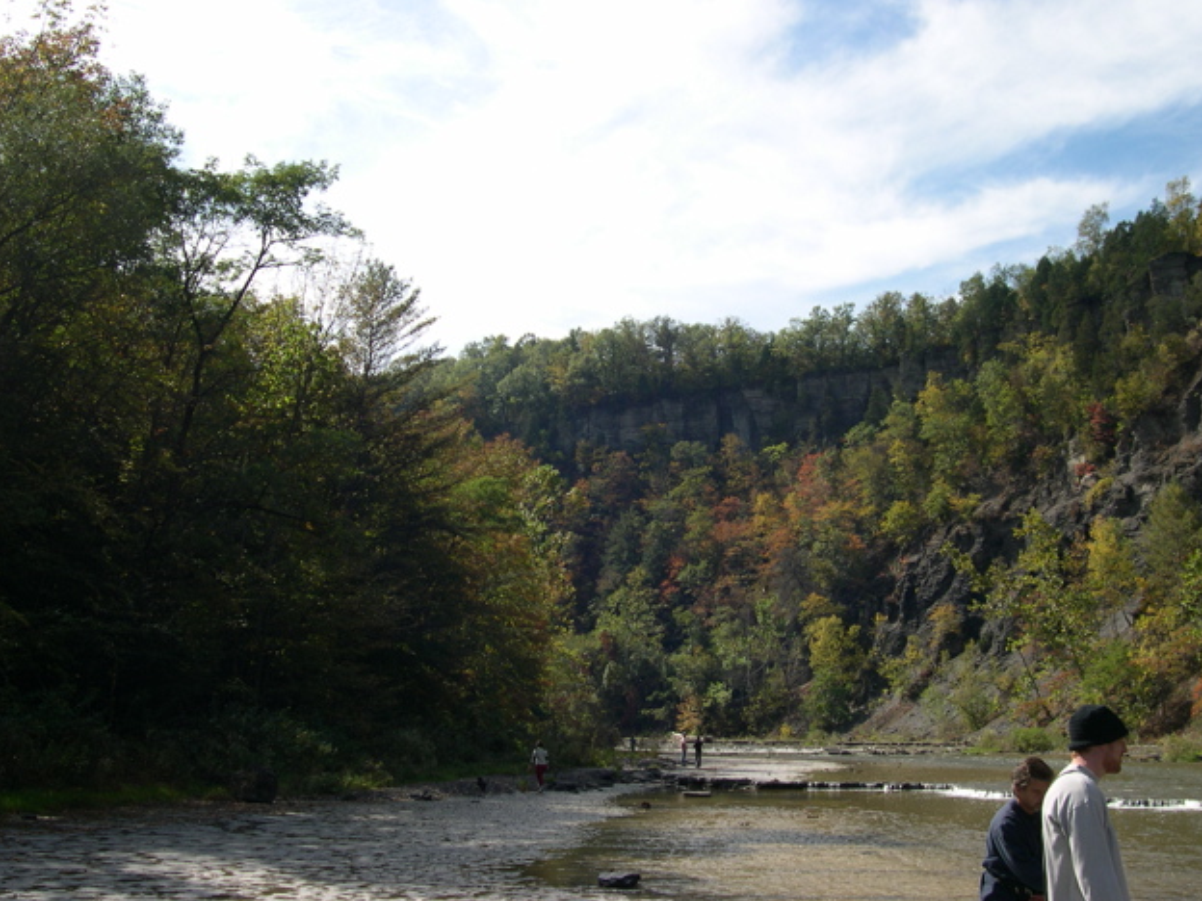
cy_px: 445
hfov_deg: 47.9
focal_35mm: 39
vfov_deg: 36.8
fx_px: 1354
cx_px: 609
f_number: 7.6
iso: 100
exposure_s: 1/161
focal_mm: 8
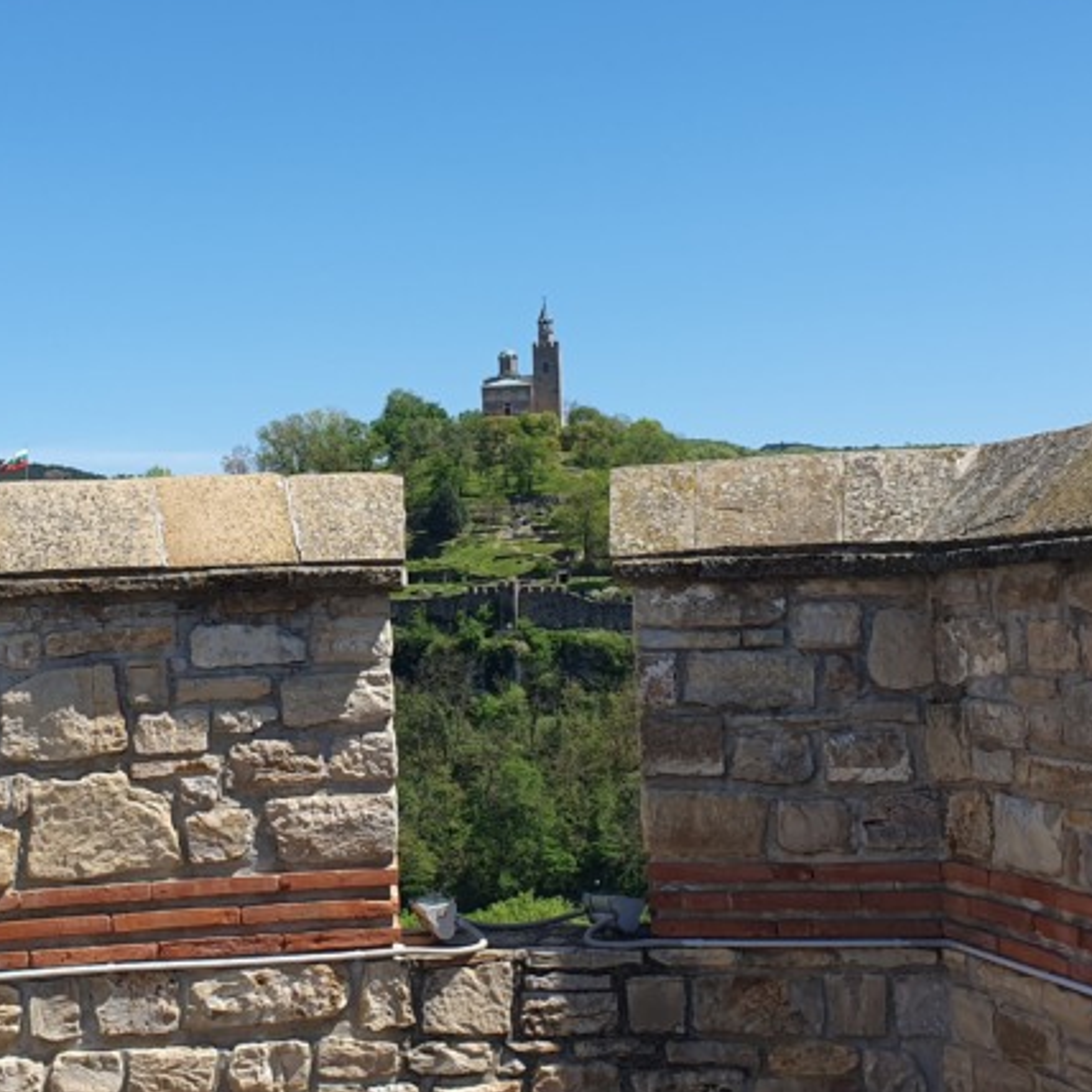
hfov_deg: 30.9
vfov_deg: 31.1
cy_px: 490
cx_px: 375
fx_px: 1963
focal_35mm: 55
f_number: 2.4
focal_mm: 4.32
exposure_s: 1/1488
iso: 50
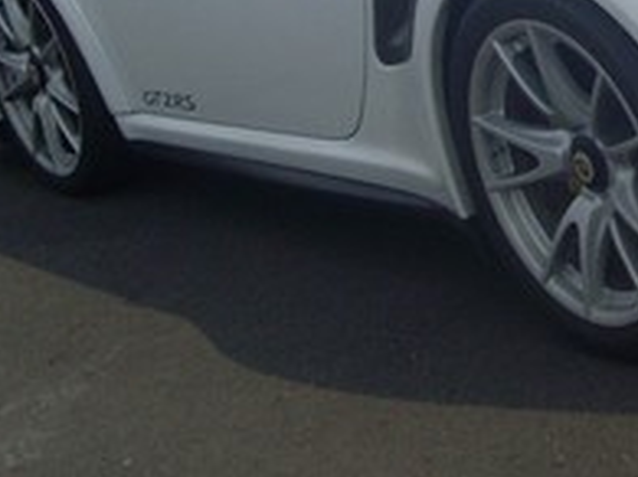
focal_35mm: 125
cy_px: -95
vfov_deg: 11.6
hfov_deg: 15.1
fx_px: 2302
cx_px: 808
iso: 80
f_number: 7.7
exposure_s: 1/350
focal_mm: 6.3
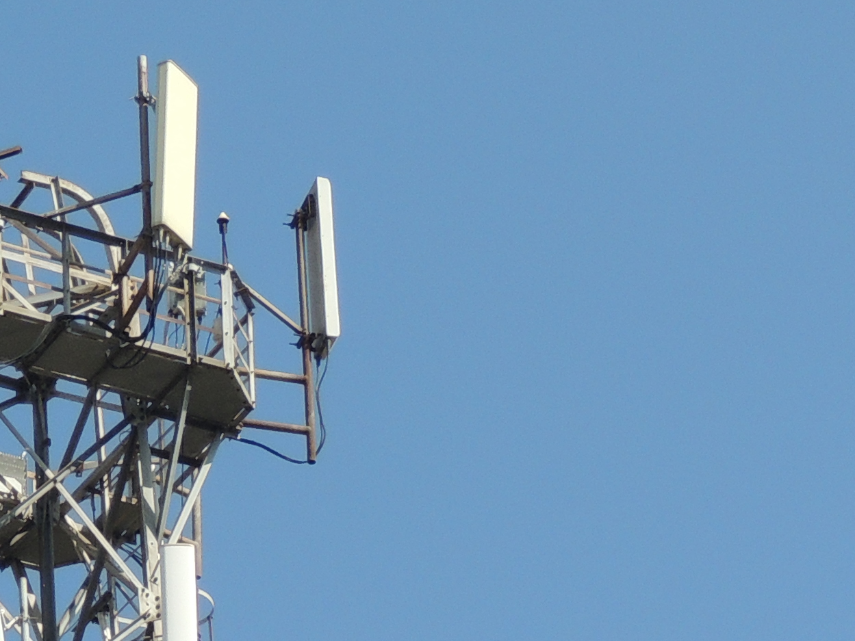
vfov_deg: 4.5
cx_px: -33
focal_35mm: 332
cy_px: 481
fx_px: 8201
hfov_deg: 5.9
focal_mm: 16
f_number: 4.1
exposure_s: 1/800
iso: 100
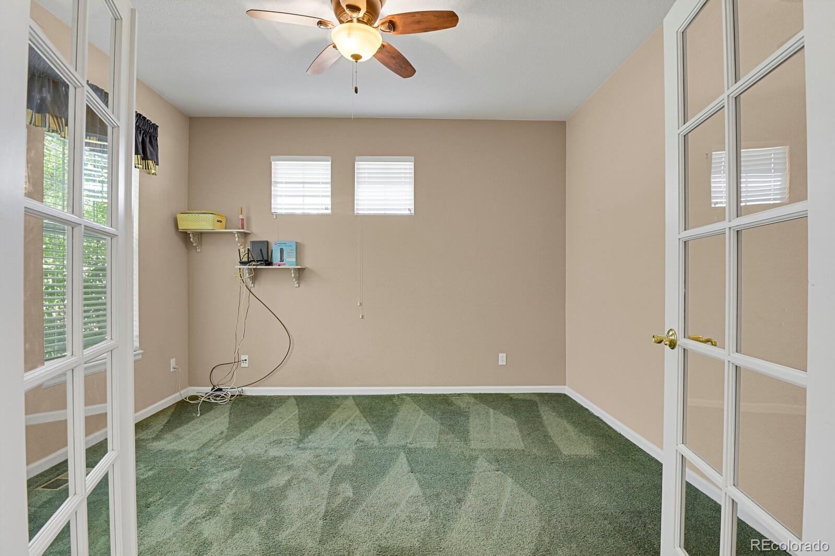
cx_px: 418
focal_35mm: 17
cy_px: 278
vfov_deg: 70.4
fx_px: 394
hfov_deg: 93.3
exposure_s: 10
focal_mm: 17
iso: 250
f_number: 8
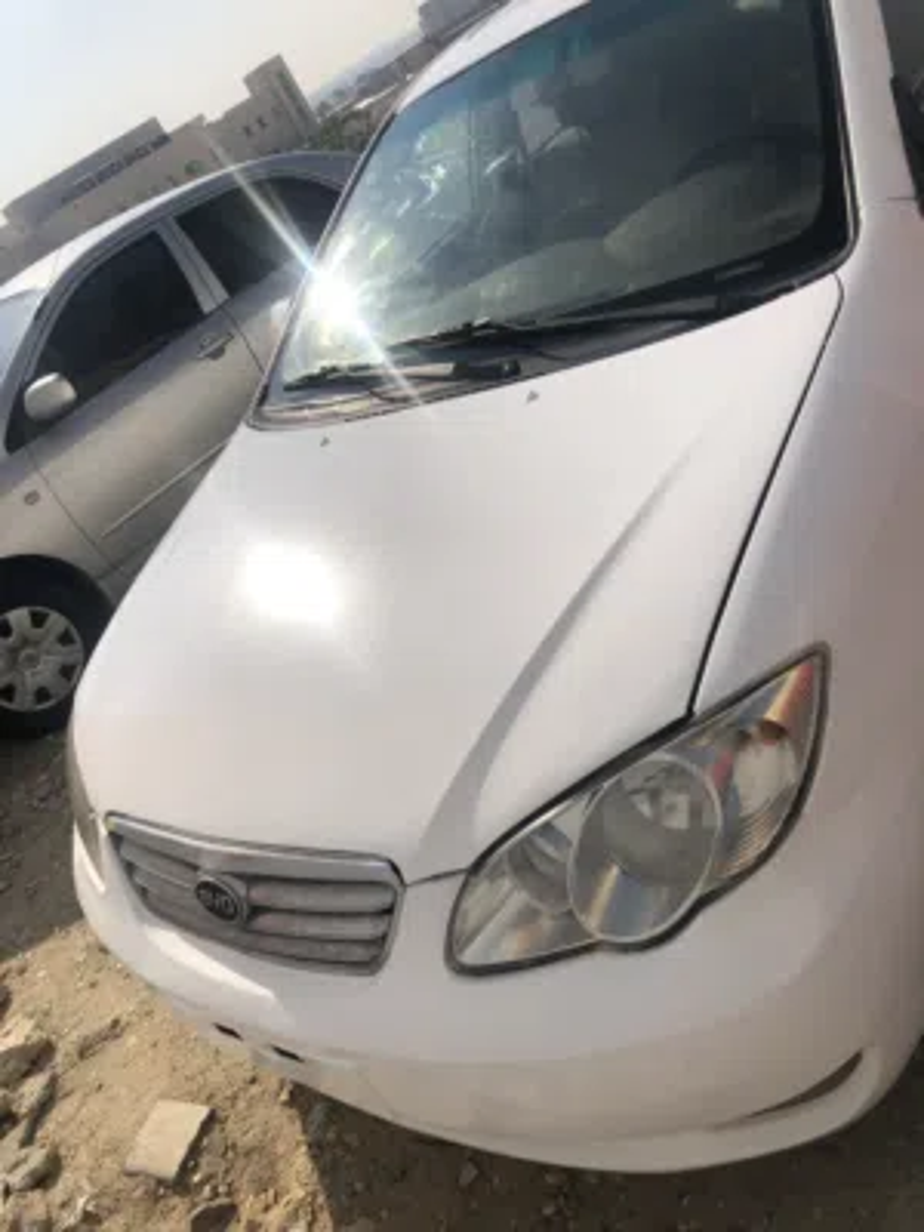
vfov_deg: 63.4
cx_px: 462
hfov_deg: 49.7
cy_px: 616
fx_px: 997
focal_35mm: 28
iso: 25
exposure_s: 1/8000
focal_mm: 4
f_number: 1.8
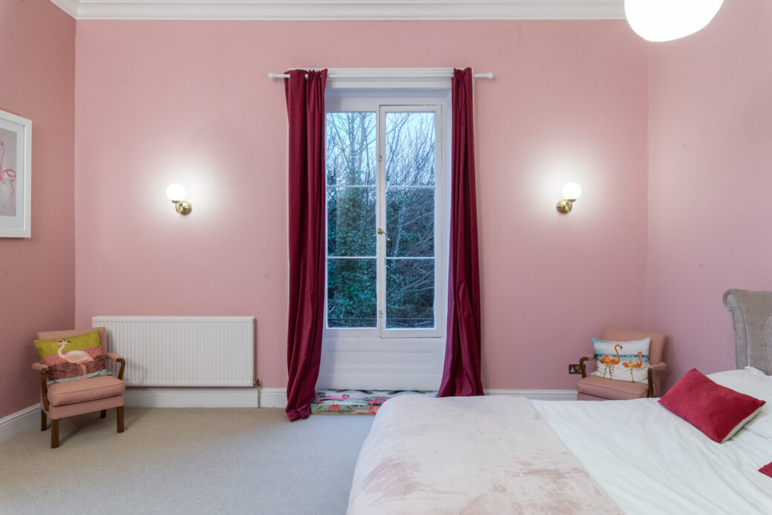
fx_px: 472
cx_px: 386
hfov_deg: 78.6
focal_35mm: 22
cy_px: 258
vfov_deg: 57.3
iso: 1600
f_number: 11
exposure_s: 1/20
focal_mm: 22
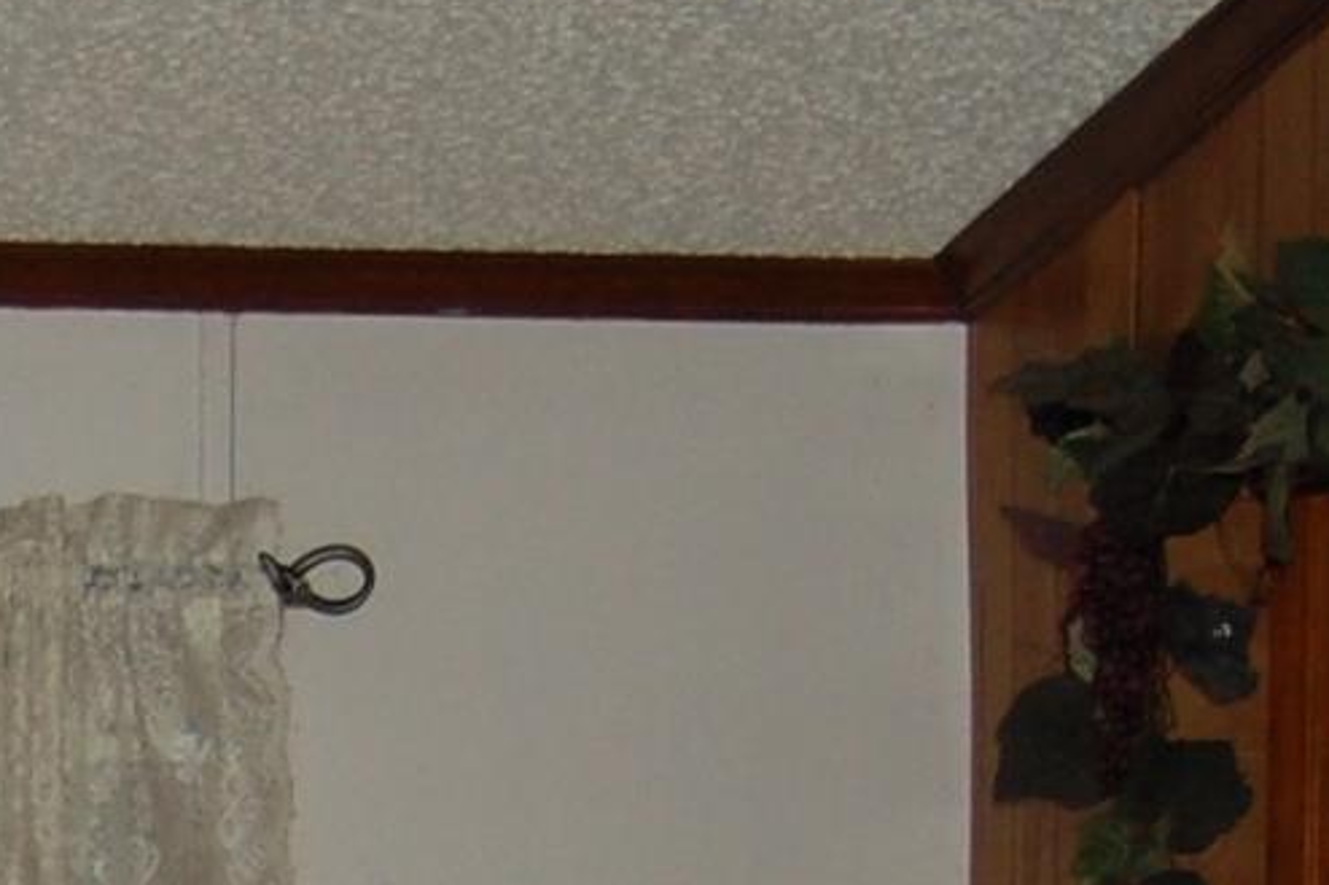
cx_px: -874
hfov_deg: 9.4
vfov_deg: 6.3
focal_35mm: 210
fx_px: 7751
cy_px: 2093
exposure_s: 1/60
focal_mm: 23
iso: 400
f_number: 3.8
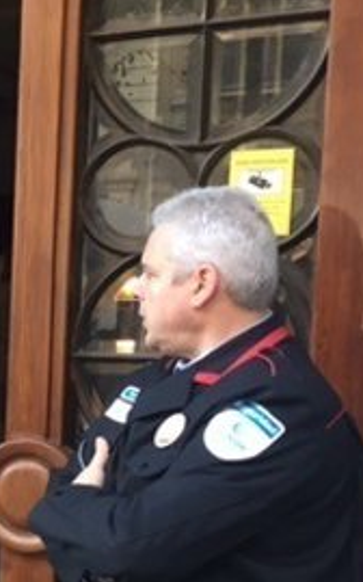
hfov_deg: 14.8
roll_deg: -1.5
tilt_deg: -5.0
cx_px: -244
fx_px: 1251
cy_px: 418
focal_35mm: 79
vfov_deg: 25.9
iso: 100
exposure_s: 1/33
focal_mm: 4.15
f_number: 2.2
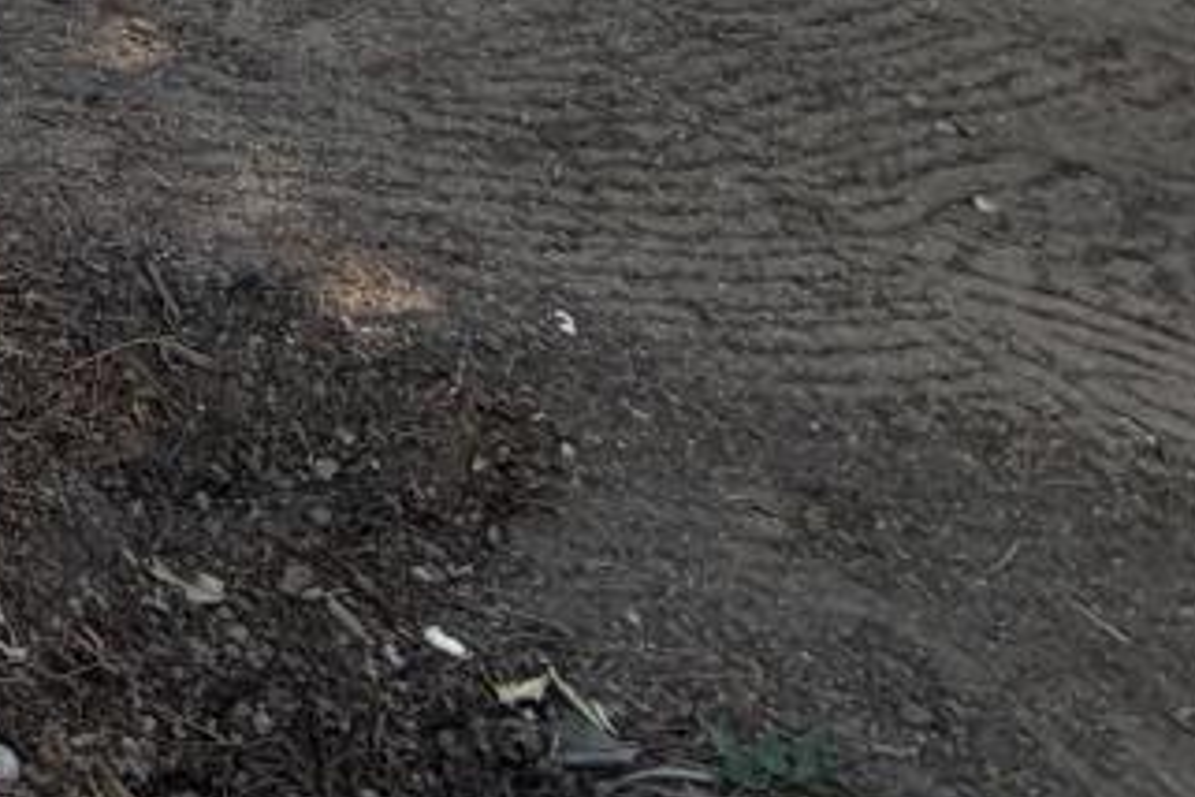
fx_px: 2257
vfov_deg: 13.9
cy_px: -1130
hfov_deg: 17.8
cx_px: -1314
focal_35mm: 68
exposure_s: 1/276
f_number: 2.2
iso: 50
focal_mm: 2.22
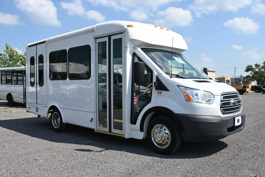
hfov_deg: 43.0
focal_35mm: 46
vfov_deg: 29.4
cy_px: 88
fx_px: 337
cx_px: 132
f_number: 8
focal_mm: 30.5
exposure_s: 1/500
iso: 100
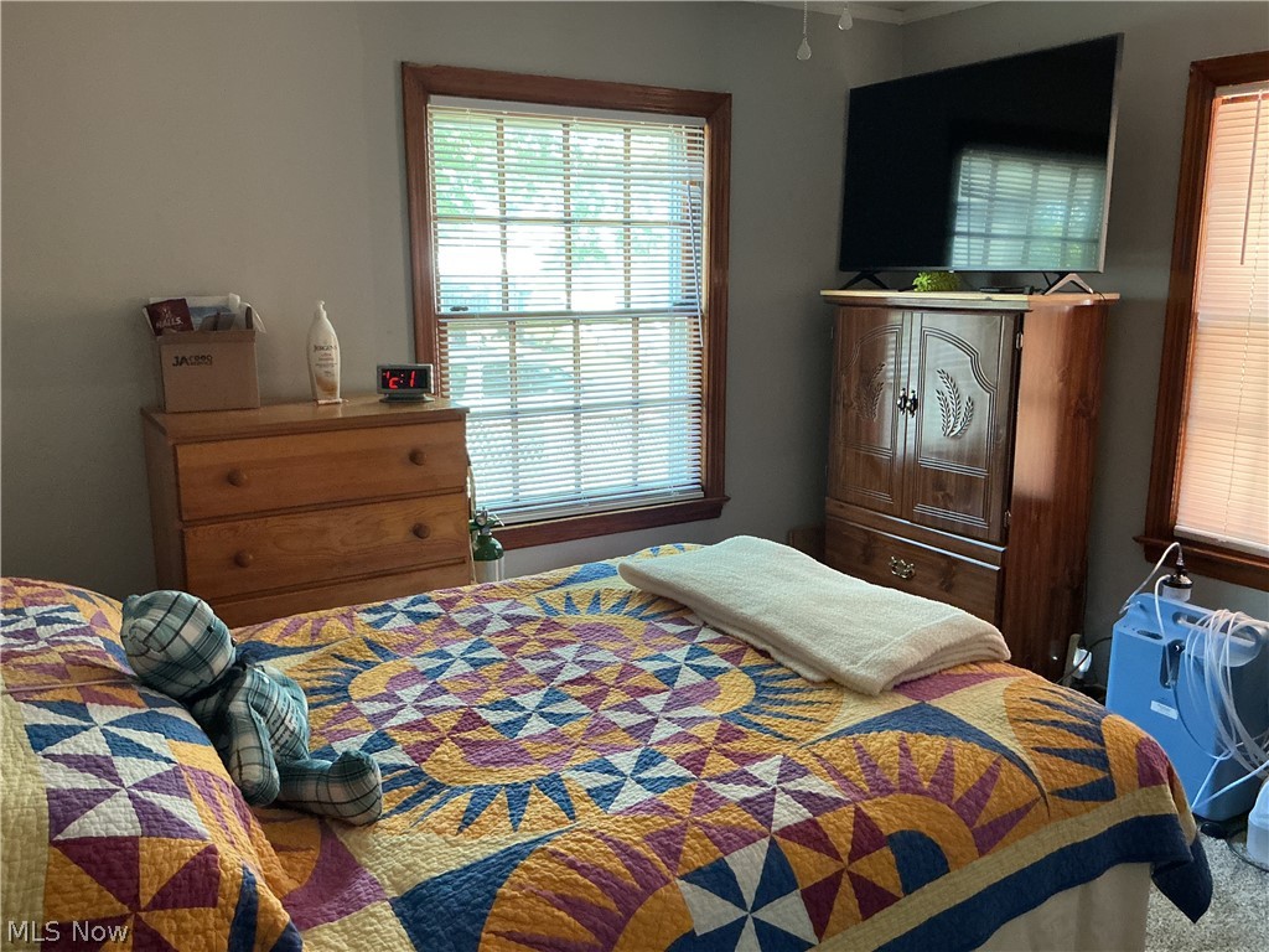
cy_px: 476
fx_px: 1063
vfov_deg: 48.2
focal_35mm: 29
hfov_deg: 61.7
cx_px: 634
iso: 200
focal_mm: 3
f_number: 1.8
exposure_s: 1/60
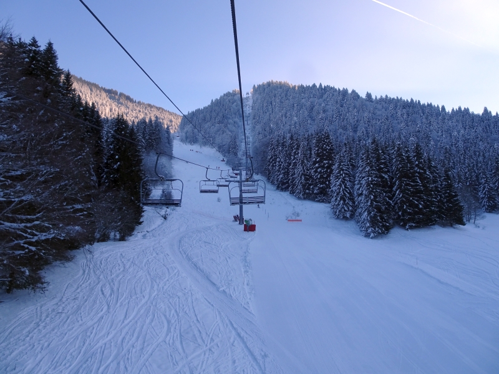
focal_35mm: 24
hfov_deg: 71.6
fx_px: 346
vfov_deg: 56.8
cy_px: 187
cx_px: 250
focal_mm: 4.1
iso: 80
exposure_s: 1/500
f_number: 3.5
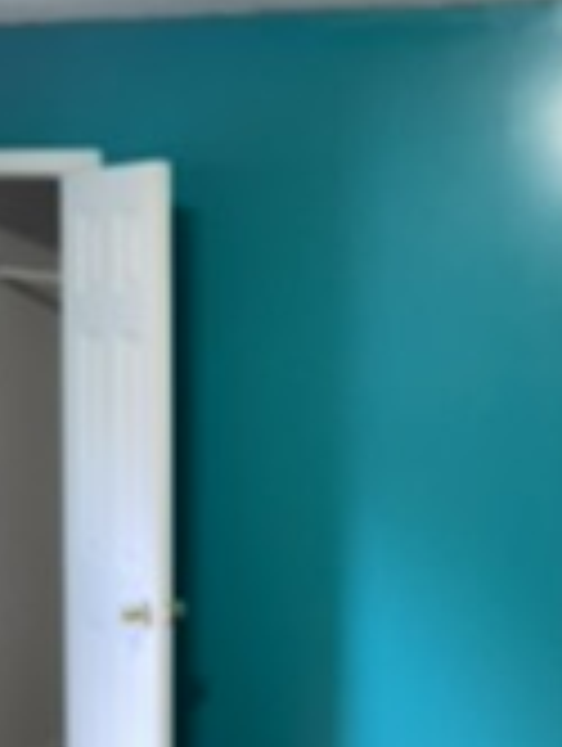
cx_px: 495
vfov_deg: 25.8
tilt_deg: -5.8
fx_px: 1619
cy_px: 495
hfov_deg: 19.4
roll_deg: -0.7
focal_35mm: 75
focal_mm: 4.2
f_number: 1.6
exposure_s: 1/20
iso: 50
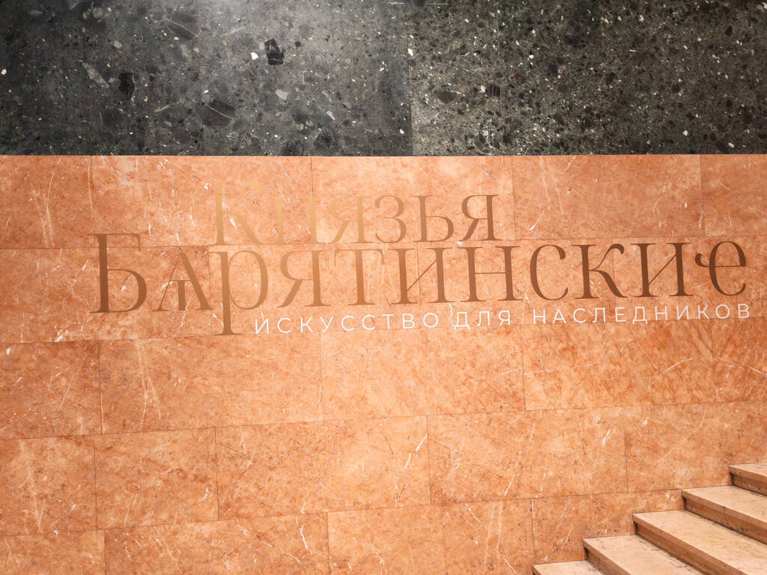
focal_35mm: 31
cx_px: 384
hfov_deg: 58.4
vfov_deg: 45.4
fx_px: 687
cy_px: 288
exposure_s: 1/25
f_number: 1.9
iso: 3200
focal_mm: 6.12
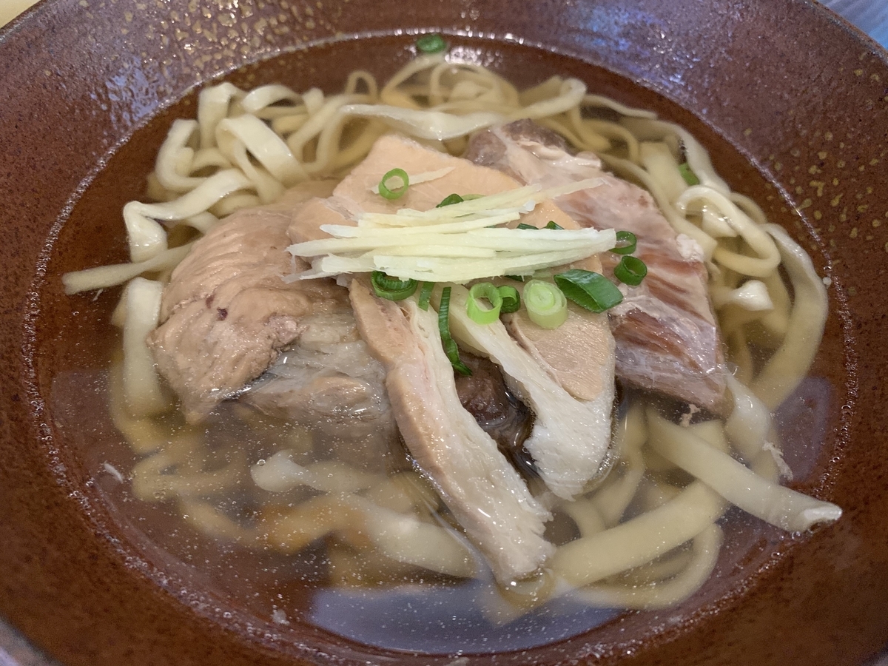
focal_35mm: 26
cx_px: 444
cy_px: 333
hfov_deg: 67.3
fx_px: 667
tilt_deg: -54.5
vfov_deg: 53.1
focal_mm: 4.25
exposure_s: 1/35
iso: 400
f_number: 1.8
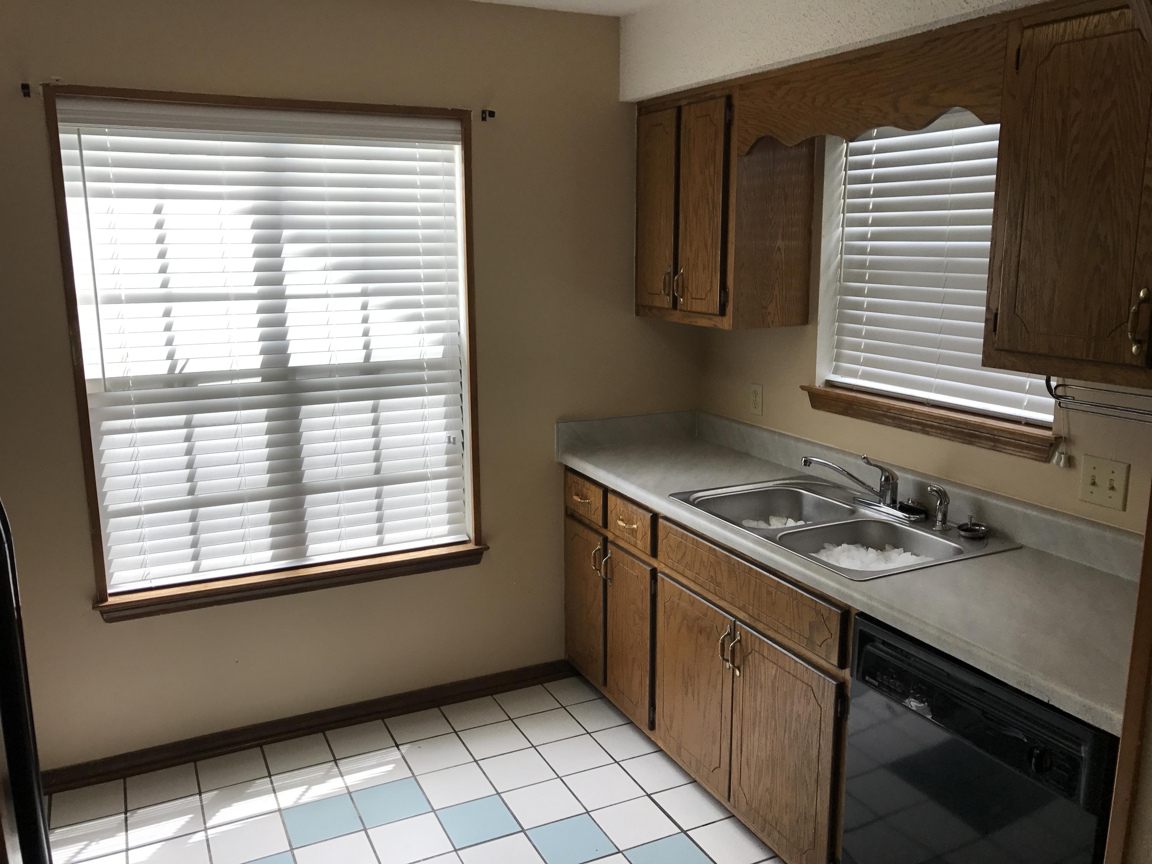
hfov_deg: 63.4
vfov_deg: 49.7
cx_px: 576
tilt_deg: -10.7
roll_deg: +0.6
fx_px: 932
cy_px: 432
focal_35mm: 28
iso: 20
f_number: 1.8
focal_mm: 3.99
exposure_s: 1/173
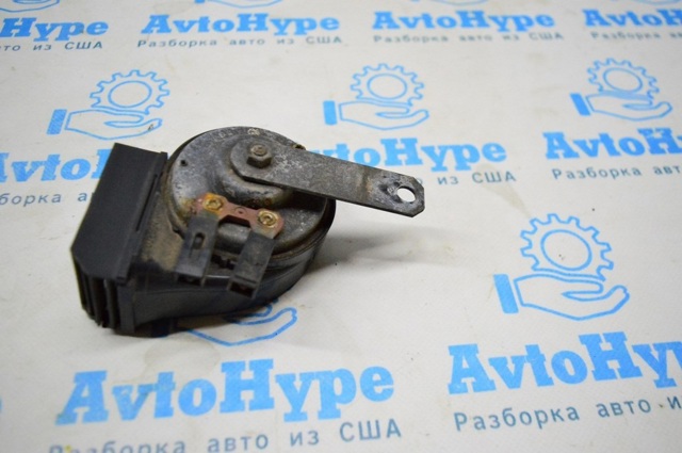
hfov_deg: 62.0
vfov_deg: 43.5
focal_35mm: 30
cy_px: 226
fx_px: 568
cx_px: 341
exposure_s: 1/1000
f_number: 3.8
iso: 6400
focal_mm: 20
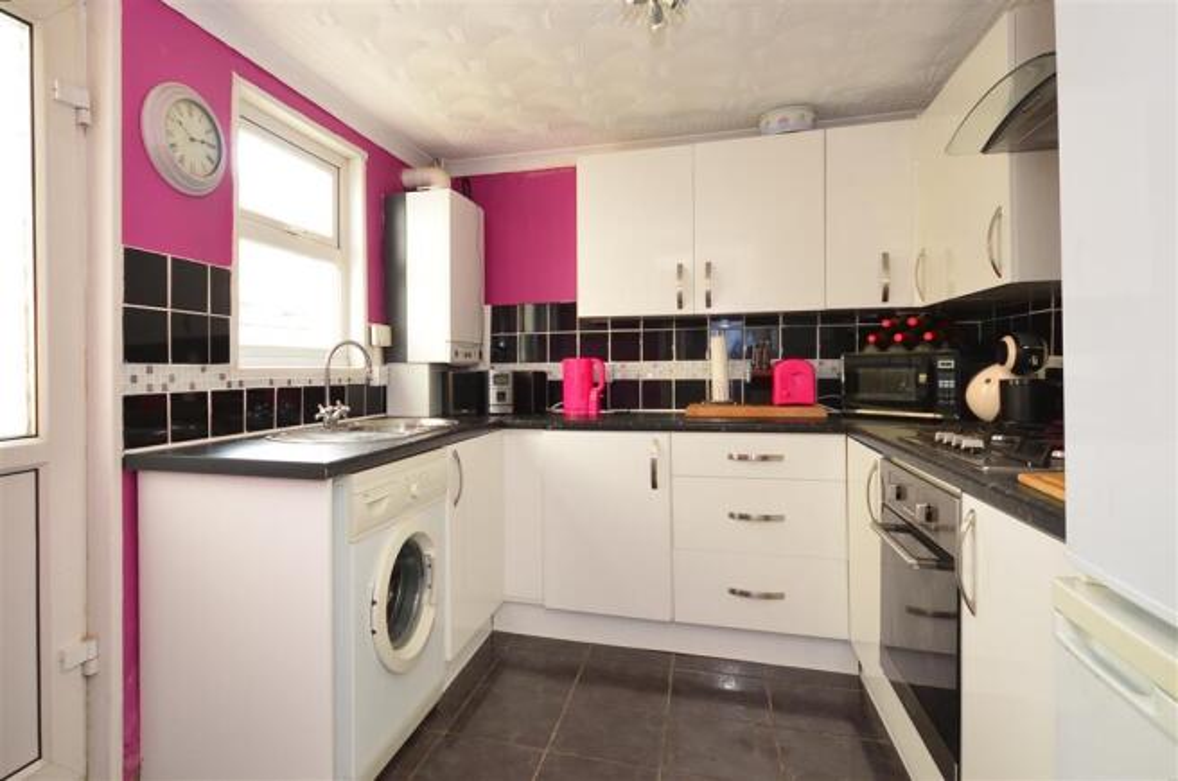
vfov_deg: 77.1
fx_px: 490
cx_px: 589
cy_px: 390
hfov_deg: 100.5
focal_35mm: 15
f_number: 5
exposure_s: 1/13
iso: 200
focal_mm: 10
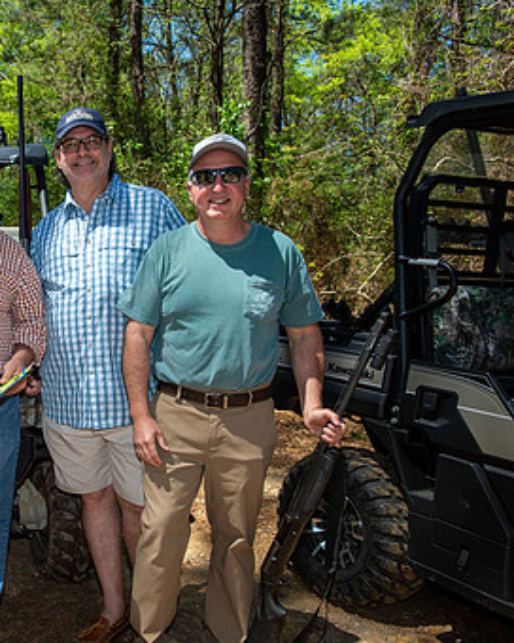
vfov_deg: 45.7
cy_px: 356
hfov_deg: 33.4
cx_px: -26
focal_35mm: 40
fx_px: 761
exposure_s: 1/250
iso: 110
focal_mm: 25
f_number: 5
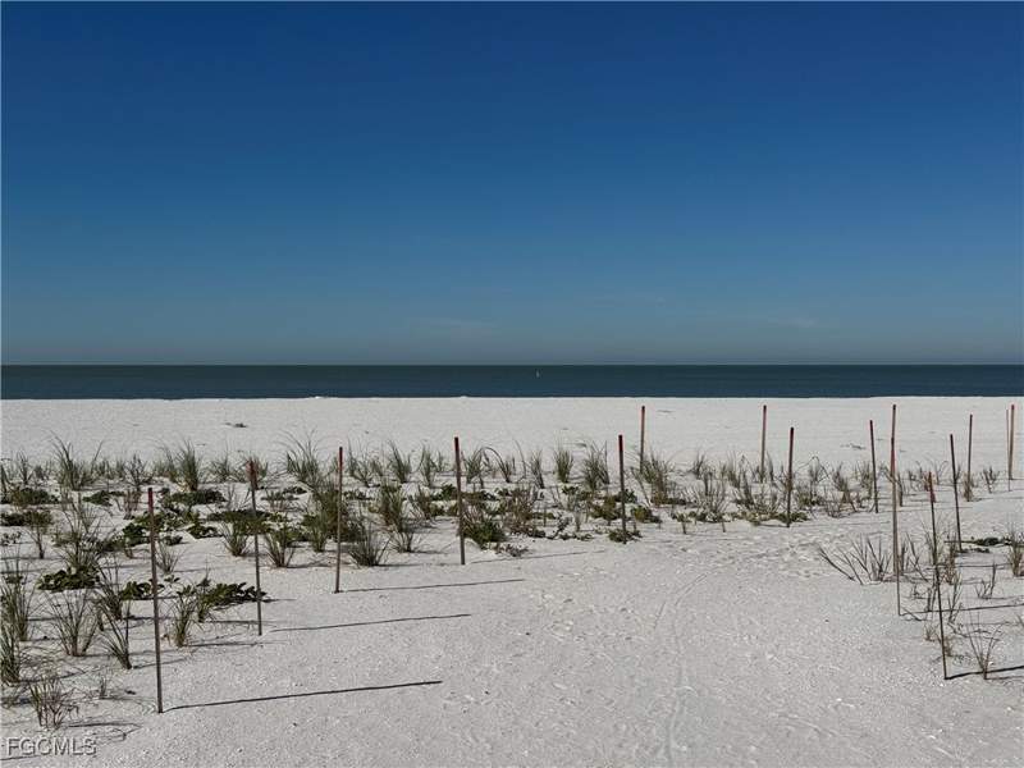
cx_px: 512
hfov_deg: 39.7
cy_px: 384
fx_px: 1420
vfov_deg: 30.3
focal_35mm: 48
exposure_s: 1/15385
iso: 64
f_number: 1.78
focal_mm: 6.76
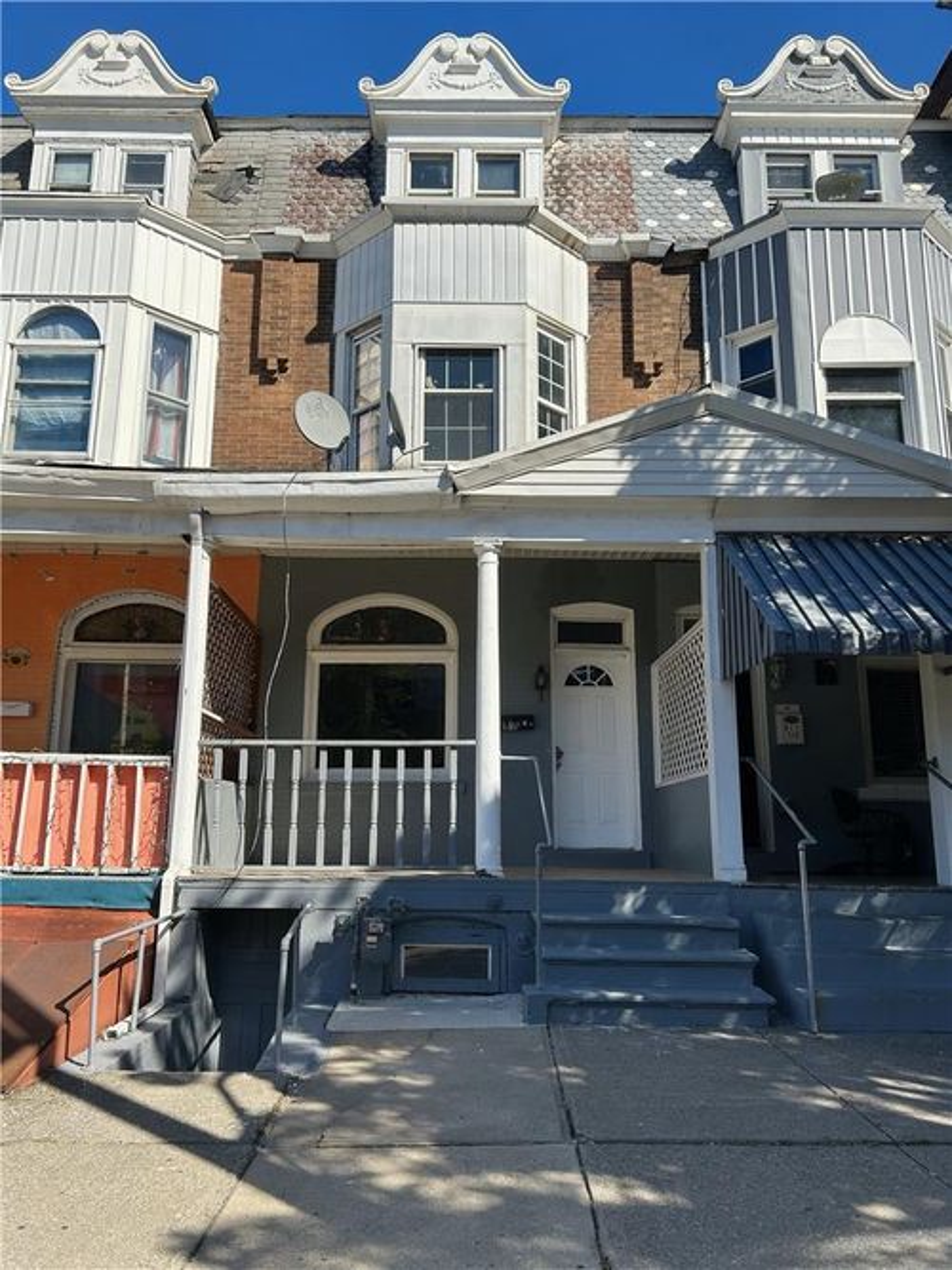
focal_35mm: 26
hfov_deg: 53.0
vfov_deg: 67.3
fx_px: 954
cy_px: 635
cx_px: 476
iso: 50
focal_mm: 5.7
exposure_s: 1/3704
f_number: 1.5
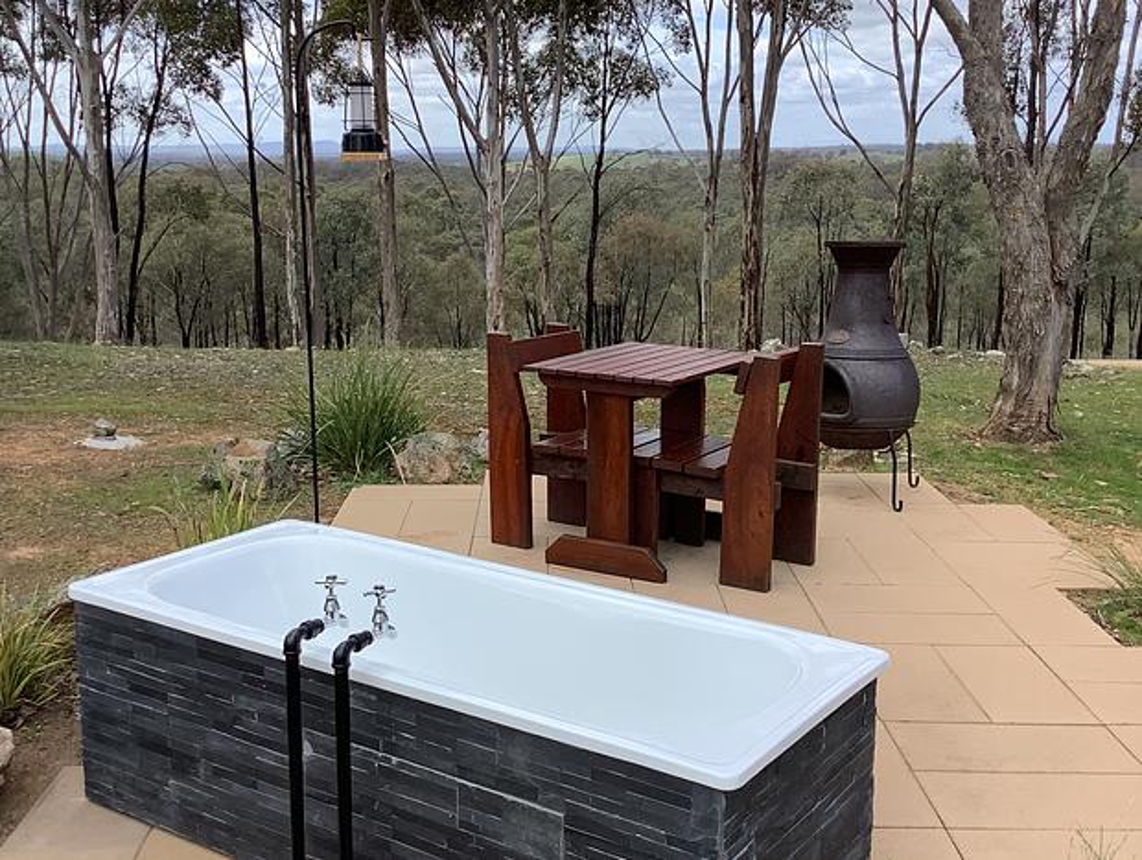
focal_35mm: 31
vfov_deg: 45.6
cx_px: 571
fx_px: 1024
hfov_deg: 58.3
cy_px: 430
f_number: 2.4
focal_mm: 3.3
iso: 25
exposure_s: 1/806
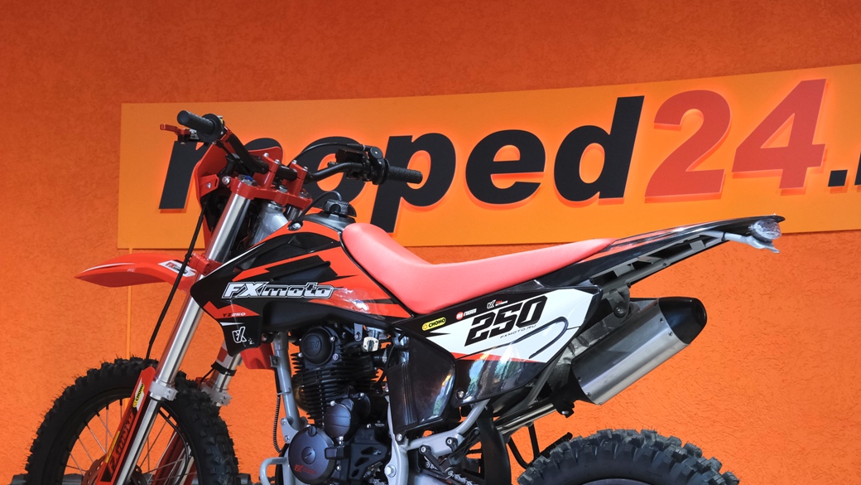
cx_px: 387
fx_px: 1804
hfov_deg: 26.8
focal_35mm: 79
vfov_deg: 15.3
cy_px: 335
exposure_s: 1/100
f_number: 4
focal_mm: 32.5
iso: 1600
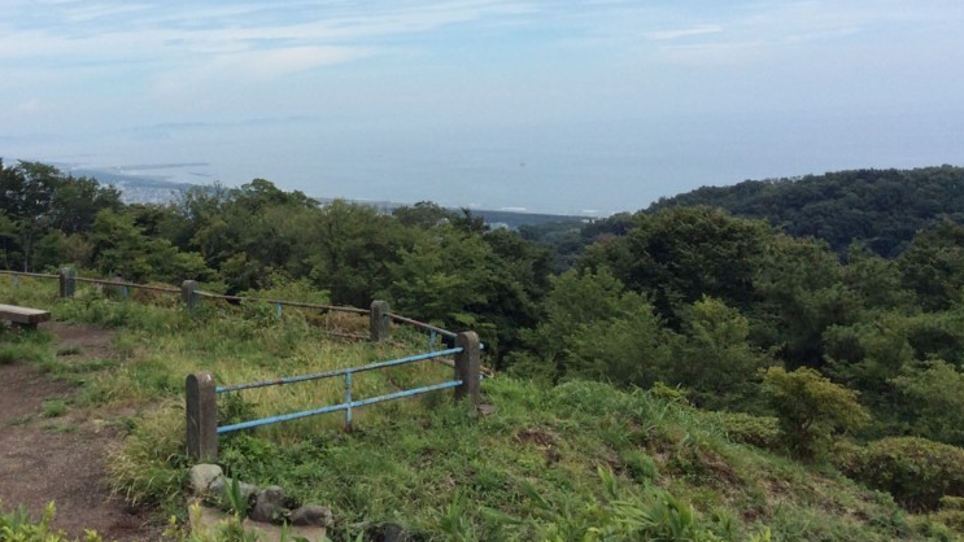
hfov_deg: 42.7
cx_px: 389
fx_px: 1227
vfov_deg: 24.5
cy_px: 99
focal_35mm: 48
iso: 32
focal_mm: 3.3
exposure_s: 1/2288
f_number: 2.4
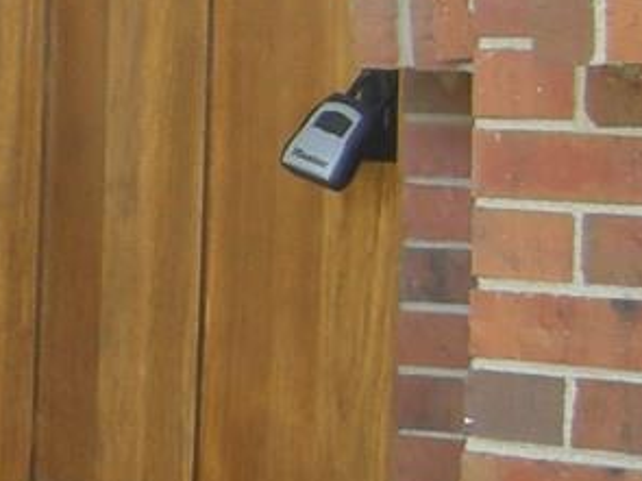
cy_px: -113
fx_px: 3522
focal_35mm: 190
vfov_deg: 7.7
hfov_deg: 9.3
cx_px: -925
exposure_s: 1/61.7
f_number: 2.7
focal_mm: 7.5
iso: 64
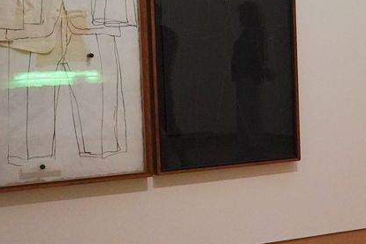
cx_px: 529
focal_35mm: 116
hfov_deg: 16.3
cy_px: 83
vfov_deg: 11.8
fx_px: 1179
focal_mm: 24
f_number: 6.3
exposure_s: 1/80
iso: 3200
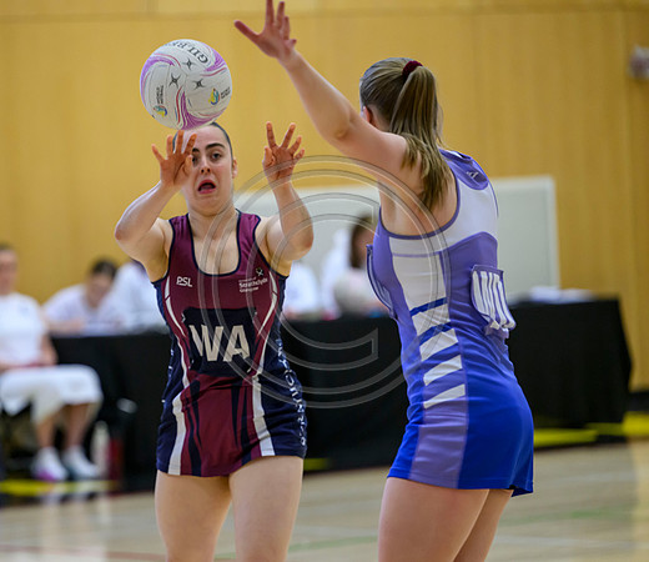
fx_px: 4310
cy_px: 296
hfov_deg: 8.6
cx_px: 206
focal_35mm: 217
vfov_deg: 7.5
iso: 3200
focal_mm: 175
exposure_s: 1/1250
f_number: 3.2
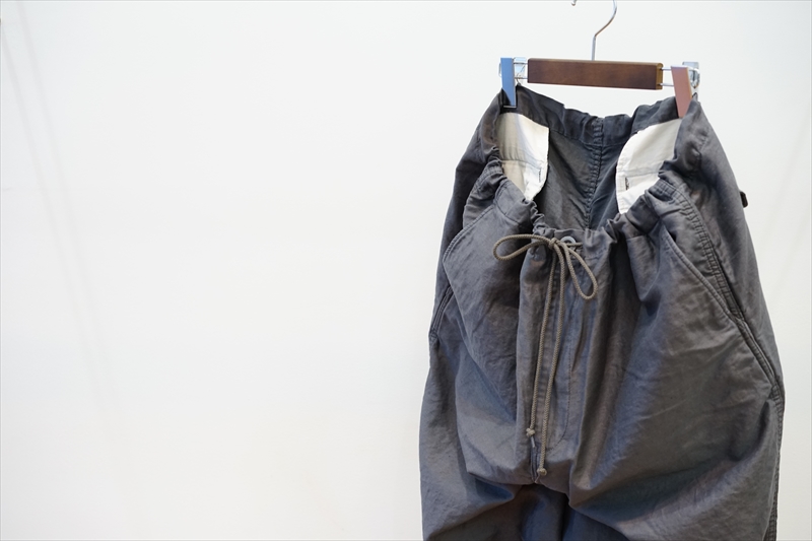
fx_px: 1240
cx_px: 406
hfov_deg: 36.3
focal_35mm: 55
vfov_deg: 24.6
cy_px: 270
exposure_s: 1/60
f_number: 4
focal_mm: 55
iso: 1250
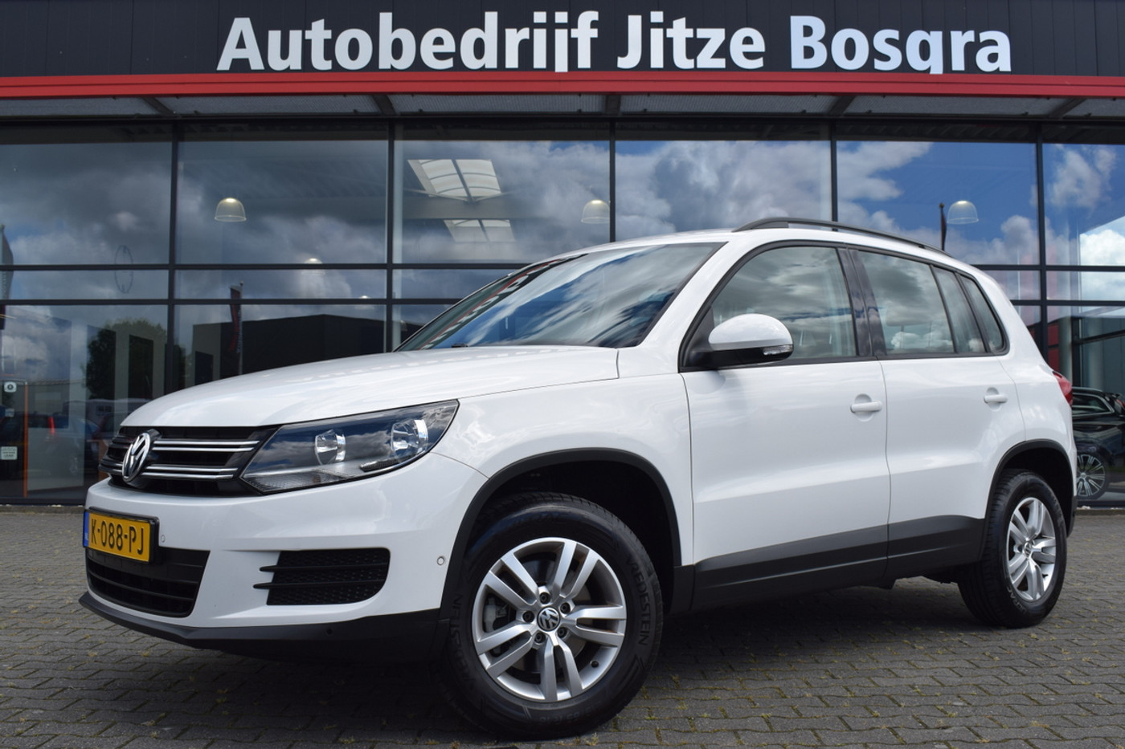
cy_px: 374
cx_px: 562
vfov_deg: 36.9
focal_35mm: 36
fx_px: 1125
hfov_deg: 53.1
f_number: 9
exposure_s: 1/320
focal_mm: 24
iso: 200
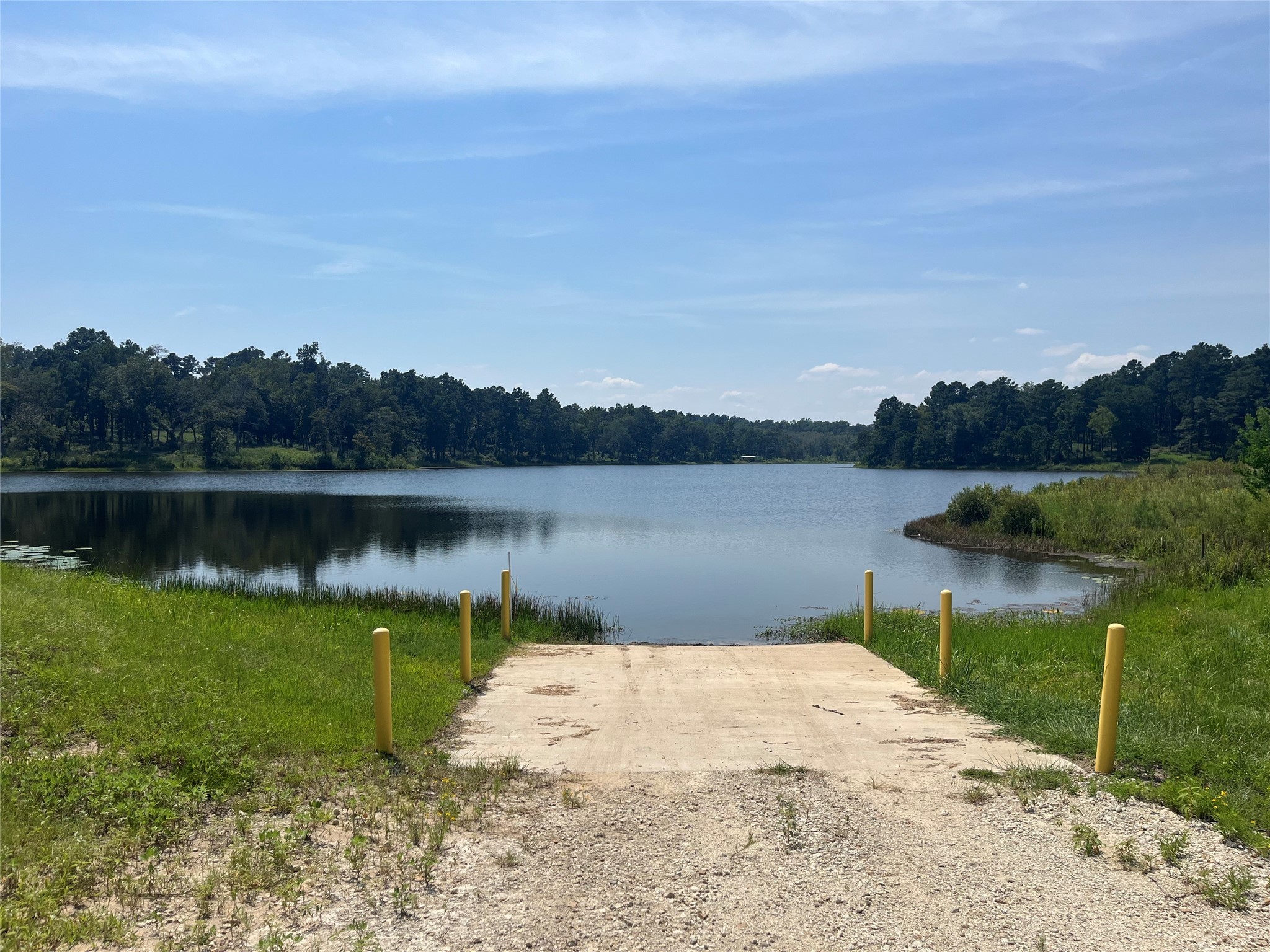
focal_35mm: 26
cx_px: 635
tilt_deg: -1.4
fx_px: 954
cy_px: 476
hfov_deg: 67.3
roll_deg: +0.5
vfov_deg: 53.1
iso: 50
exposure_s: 1/7353
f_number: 1.6
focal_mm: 5.1
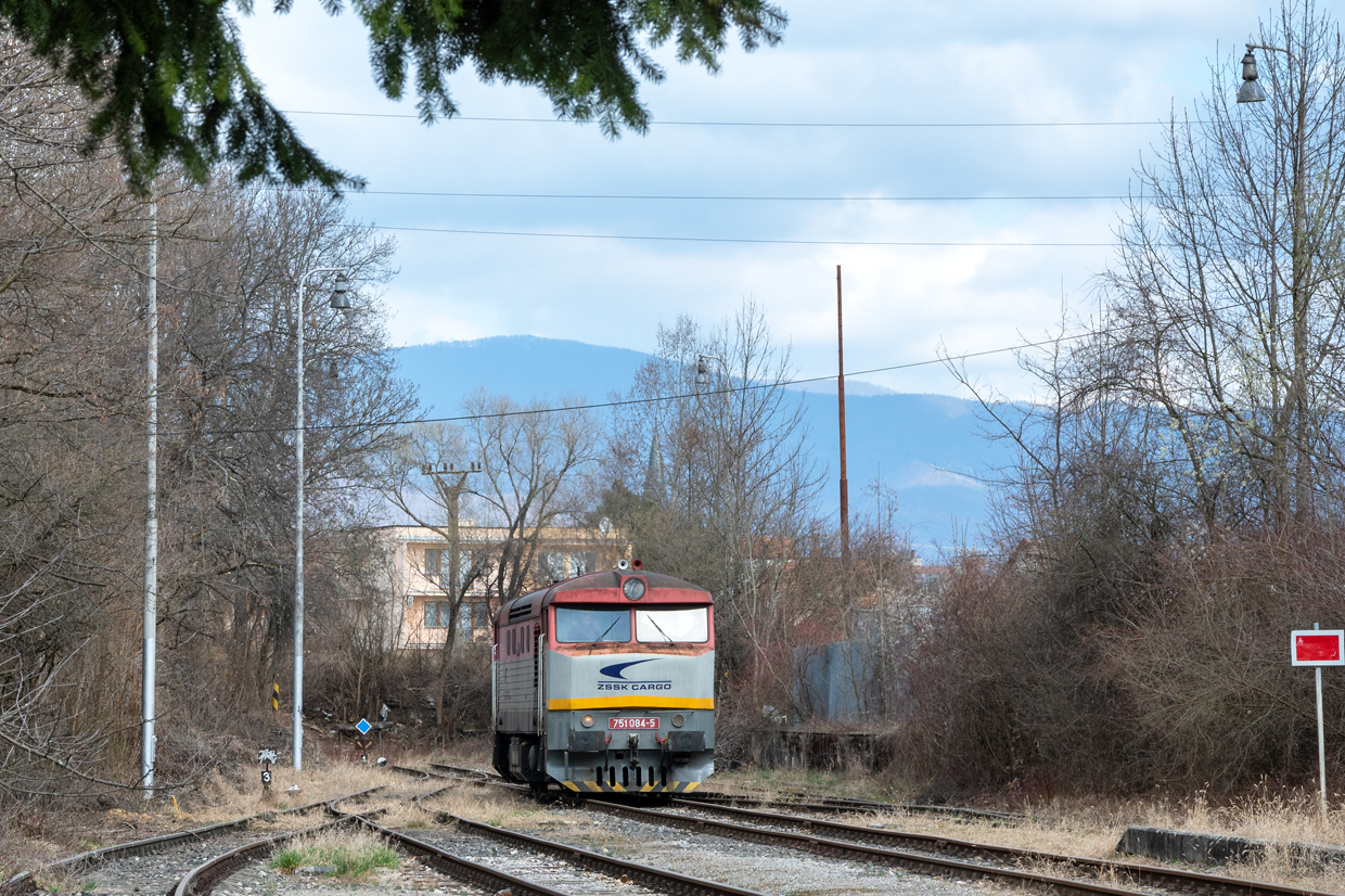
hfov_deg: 17.1
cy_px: 505
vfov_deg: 11.4
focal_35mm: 120
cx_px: 535
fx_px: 4482
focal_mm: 62
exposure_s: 1/500
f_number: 9
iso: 250
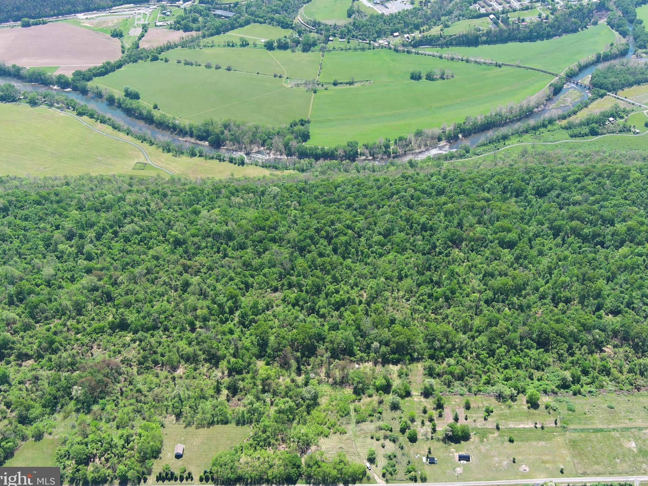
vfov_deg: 44.2
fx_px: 599
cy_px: 245
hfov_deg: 56.7
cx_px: 352
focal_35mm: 32
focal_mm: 10.57
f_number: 2.8
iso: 100
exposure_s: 1/442
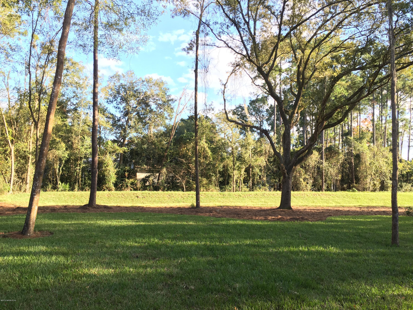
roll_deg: -0.6
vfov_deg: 48.2
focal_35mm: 29
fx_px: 346
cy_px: 155
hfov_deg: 61.7
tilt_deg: +4.0
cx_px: 206
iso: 25
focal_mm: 4.15
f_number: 2.2
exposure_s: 1/120
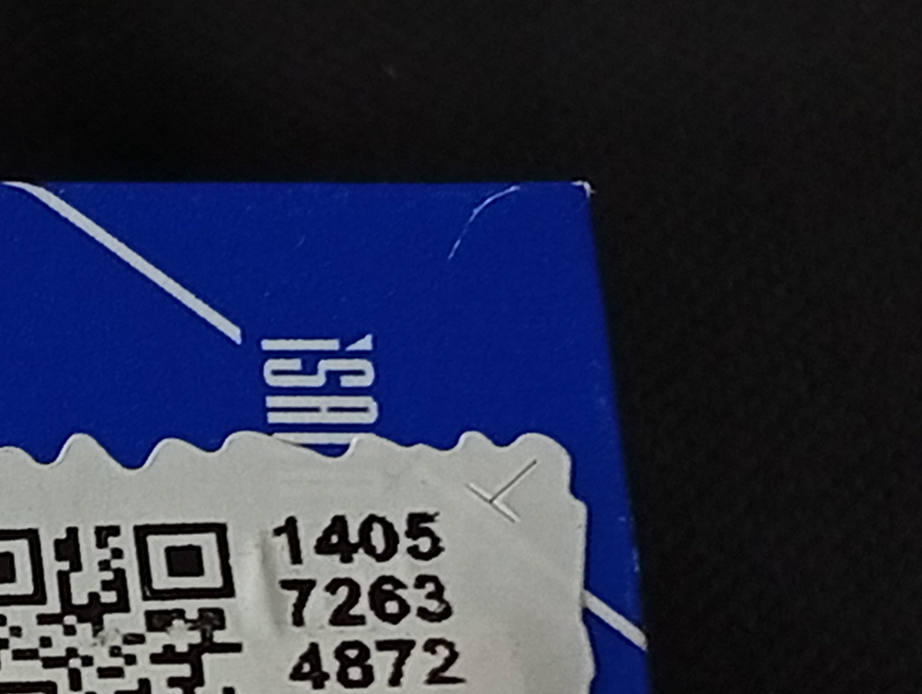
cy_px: 937
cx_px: -356
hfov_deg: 11.2
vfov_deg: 8.6
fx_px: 4560
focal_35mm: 171
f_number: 1.8
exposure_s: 1/33.3
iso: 285
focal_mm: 3.96
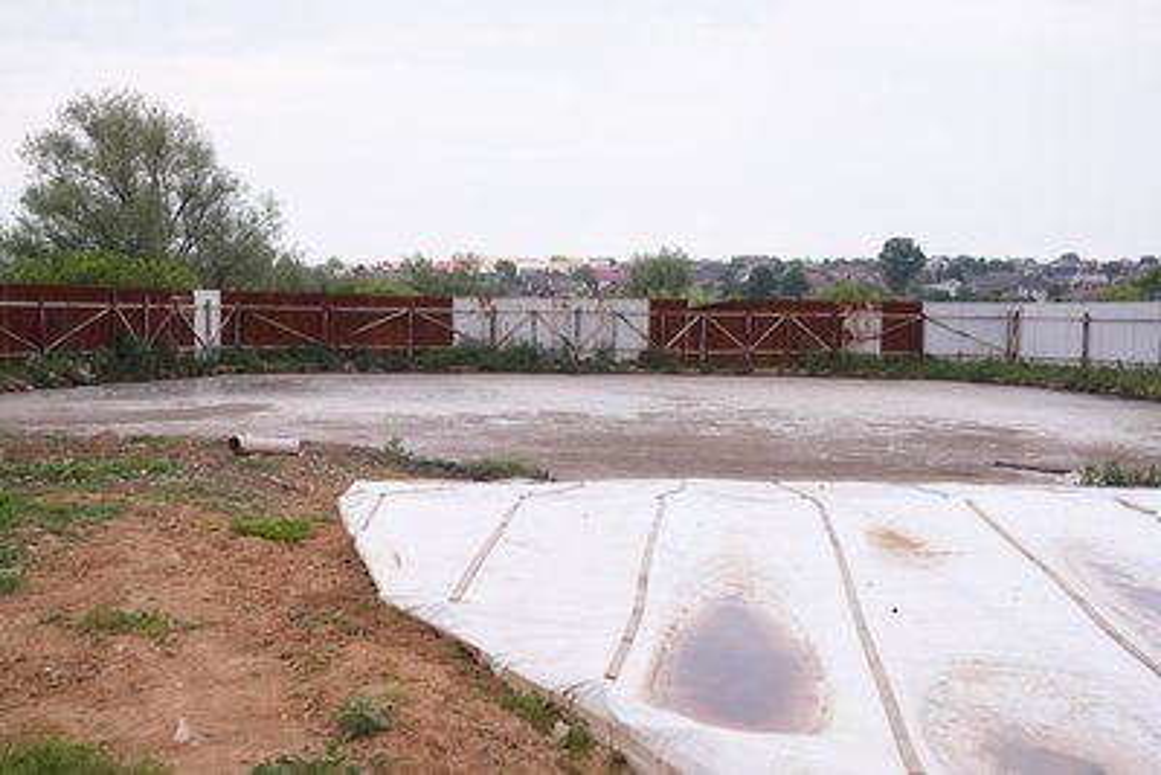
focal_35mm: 44
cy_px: 388
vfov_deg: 30.5
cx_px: 580
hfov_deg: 44.5
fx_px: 1419
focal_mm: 44
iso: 100
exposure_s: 1/160
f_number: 6.3
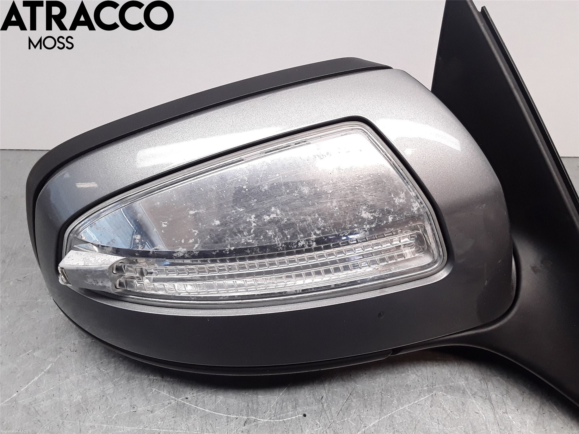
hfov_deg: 63.4
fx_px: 468
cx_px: 290
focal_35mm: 28
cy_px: 217
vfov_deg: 49.7
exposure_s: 1/122
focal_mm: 2.91
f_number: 1.9
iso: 100
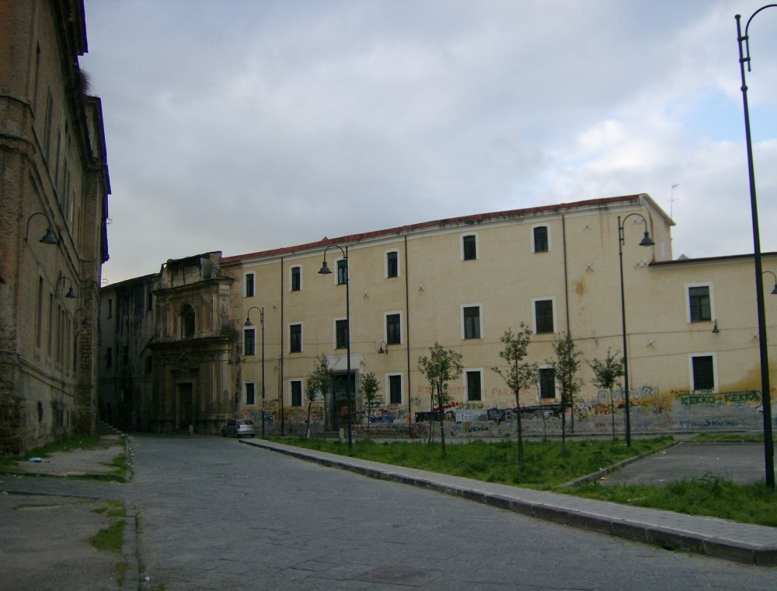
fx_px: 812
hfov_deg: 51.1
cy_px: 296
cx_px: 388
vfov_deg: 40.0
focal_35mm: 36
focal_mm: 6
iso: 100
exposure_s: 1/361
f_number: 2.8
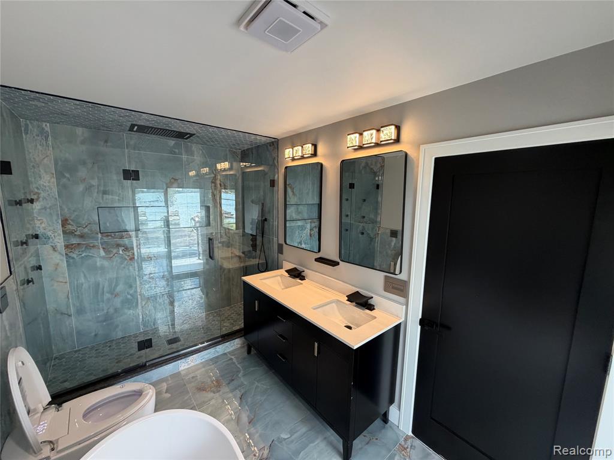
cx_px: 307
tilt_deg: -7.0
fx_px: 248
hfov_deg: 102.1
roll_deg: -1.6
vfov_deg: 85.7
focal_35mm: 14
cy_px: 230
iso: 200
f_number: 2.2
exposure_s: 1/120
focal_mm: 2.22
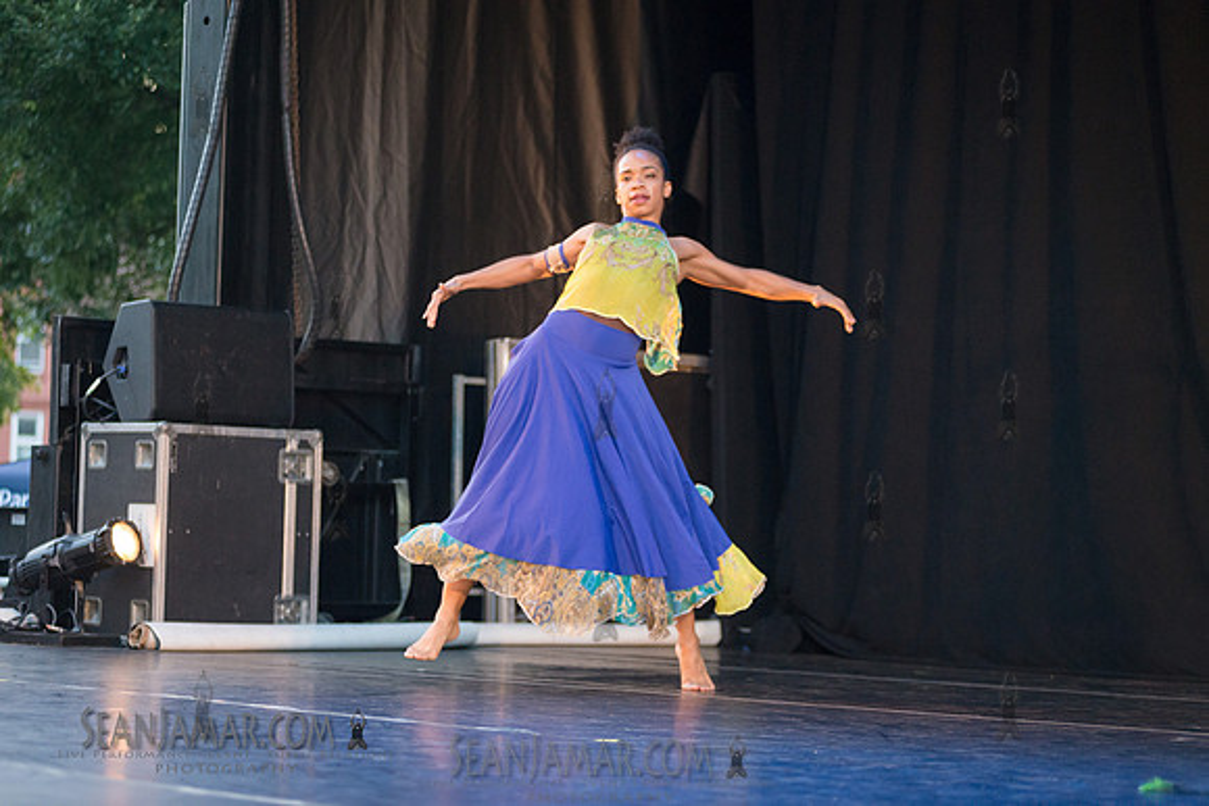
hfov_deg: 22.1
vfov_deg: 14.9
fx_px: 3090
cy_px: 403
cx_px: 604
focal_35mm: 92
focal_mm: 92
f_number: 2.8
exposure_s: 1/320
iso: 4000
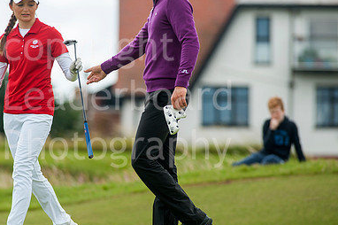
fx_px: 4278
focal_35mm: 456
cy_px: 104
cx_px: 119
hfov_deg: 4.5
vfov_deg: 3.0
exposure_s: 1/2500
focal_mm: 300
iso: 400
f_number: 6.3
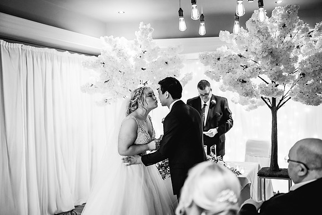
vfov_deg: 37.1
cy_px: 108
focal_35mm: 36
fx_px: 321
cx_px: 161
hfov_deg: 53.3
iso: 3200
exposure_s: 1/250
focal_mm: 35
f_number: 1.4
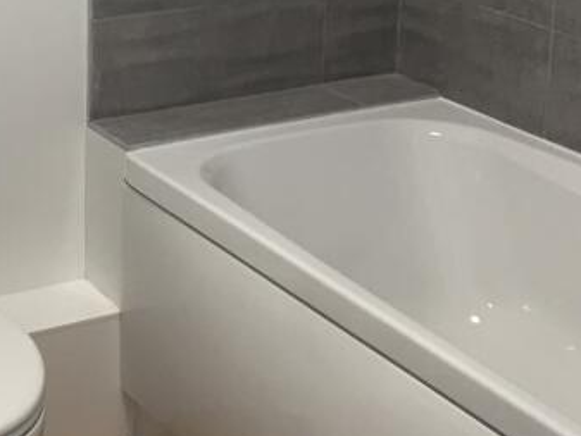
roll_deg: -0.7
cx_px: 62
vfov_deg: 16.5
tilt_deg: -13.4
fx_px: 1478
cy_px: 19
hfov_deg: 21.8
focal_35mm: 88
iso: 32
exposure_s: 1/17
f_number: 2.2
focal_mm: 4.15
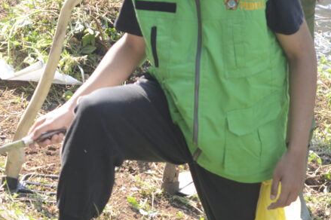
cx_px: 222
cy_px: 87
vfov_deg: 5.6
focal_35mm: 245
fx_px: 2251
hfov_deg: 8.4
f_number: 5.6
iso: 200
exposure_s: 1/100
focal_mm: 70
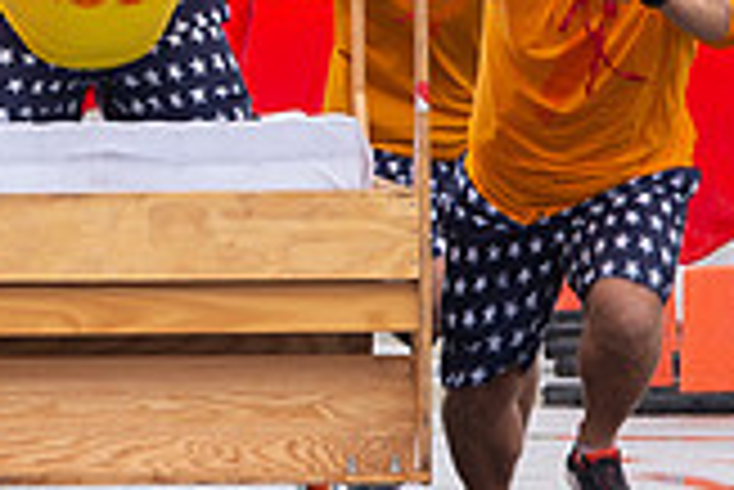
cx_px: 150
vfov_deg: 1.1
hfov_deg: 1.6
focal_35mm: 1253
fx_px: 25569
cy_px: 257
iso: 400
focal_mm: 200
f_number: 6.3
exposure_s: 1/400
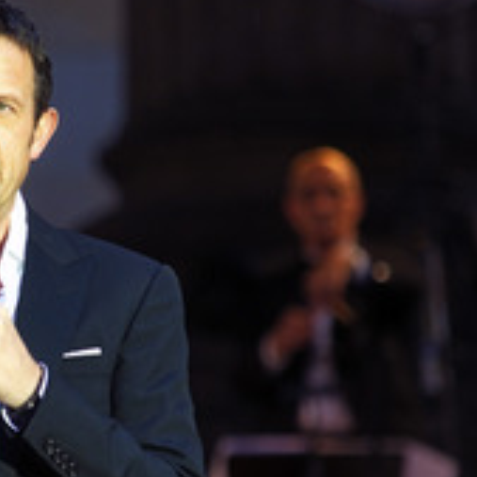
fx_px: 7062
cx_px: 14
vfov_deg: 3.9
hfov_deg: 3.9
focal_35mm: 453
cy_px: 342
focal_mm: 200
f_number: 5
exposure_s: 1/250
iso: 1600
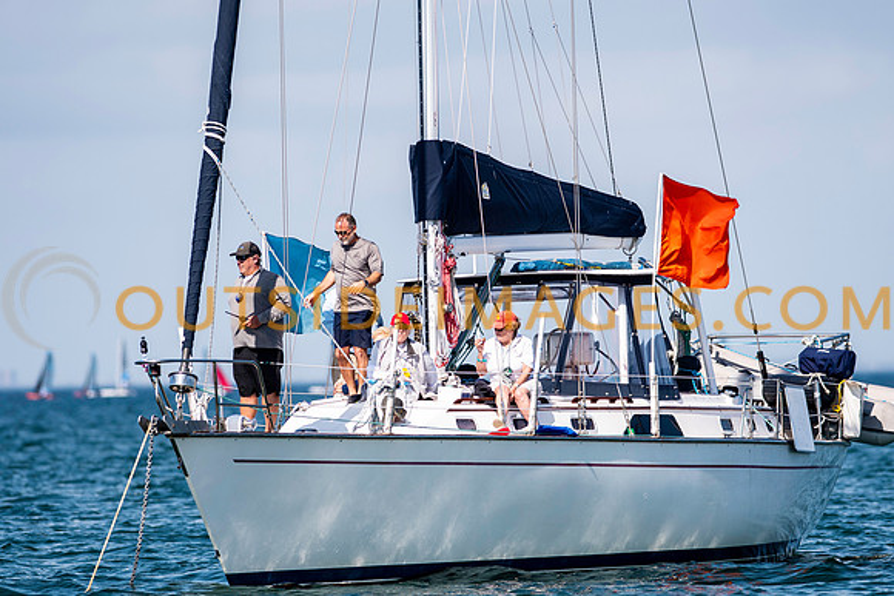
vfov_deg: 3.1
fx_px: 11177
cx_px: 447
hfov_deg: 4.6
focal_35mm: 450
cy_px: 298
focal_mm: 300
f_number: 5
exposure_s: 1/2500
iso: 200
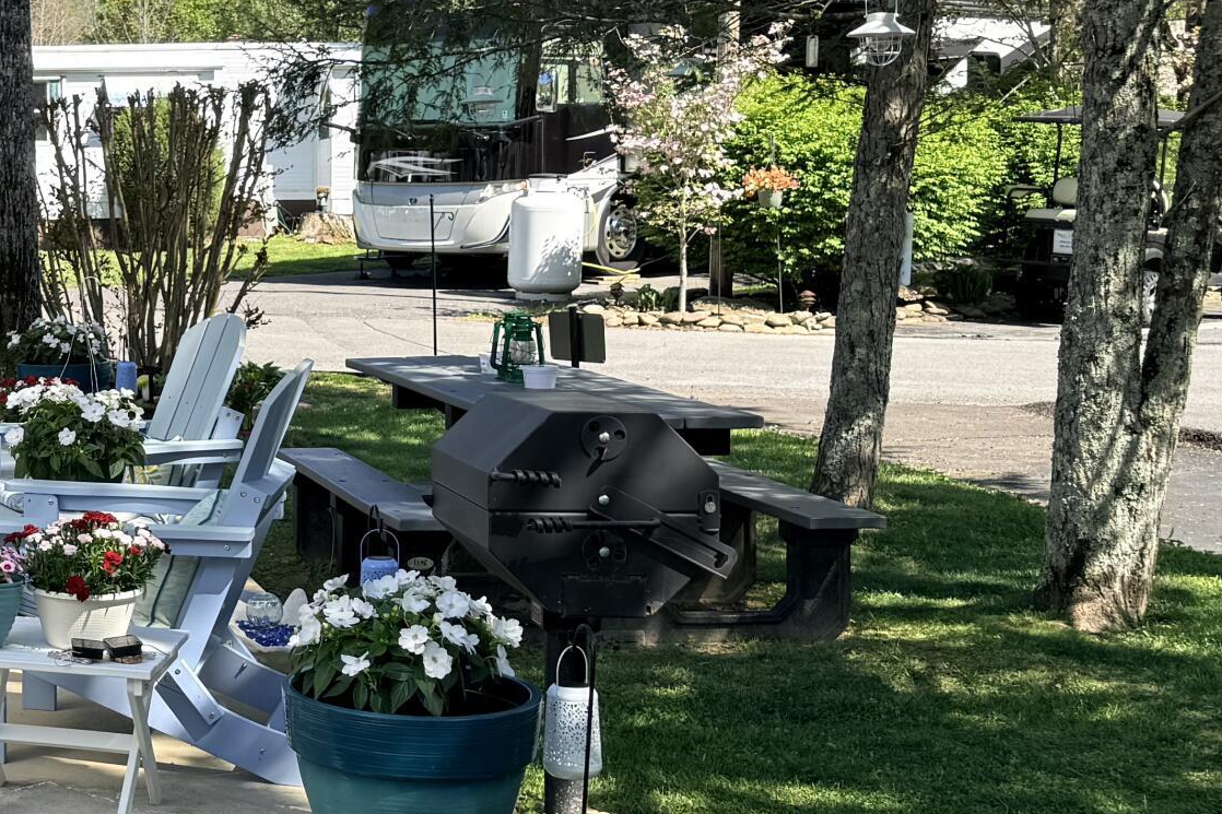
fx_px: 2274
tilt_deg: -2.1
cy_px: 323
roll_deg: +0.9
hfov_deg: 28.0
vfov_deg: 20.3
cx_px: -44
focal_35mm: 67
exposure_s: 1/1855
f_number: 1.78
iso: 80
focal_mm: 6.76
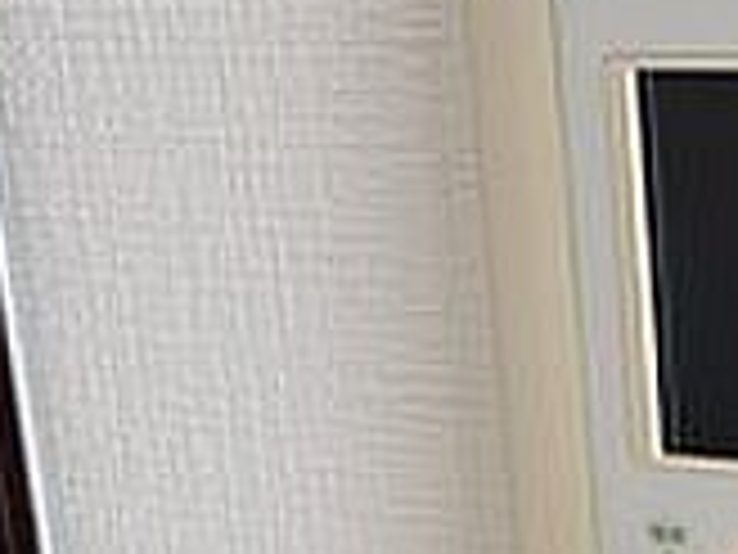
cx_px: 927
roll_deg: +2.5
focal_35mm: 95
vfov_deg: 15.4
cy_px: 513
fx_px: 2025
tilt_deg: -14.5
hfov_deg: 19.3
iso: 32
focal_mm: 5.1
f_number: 1.6
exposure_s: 1/119
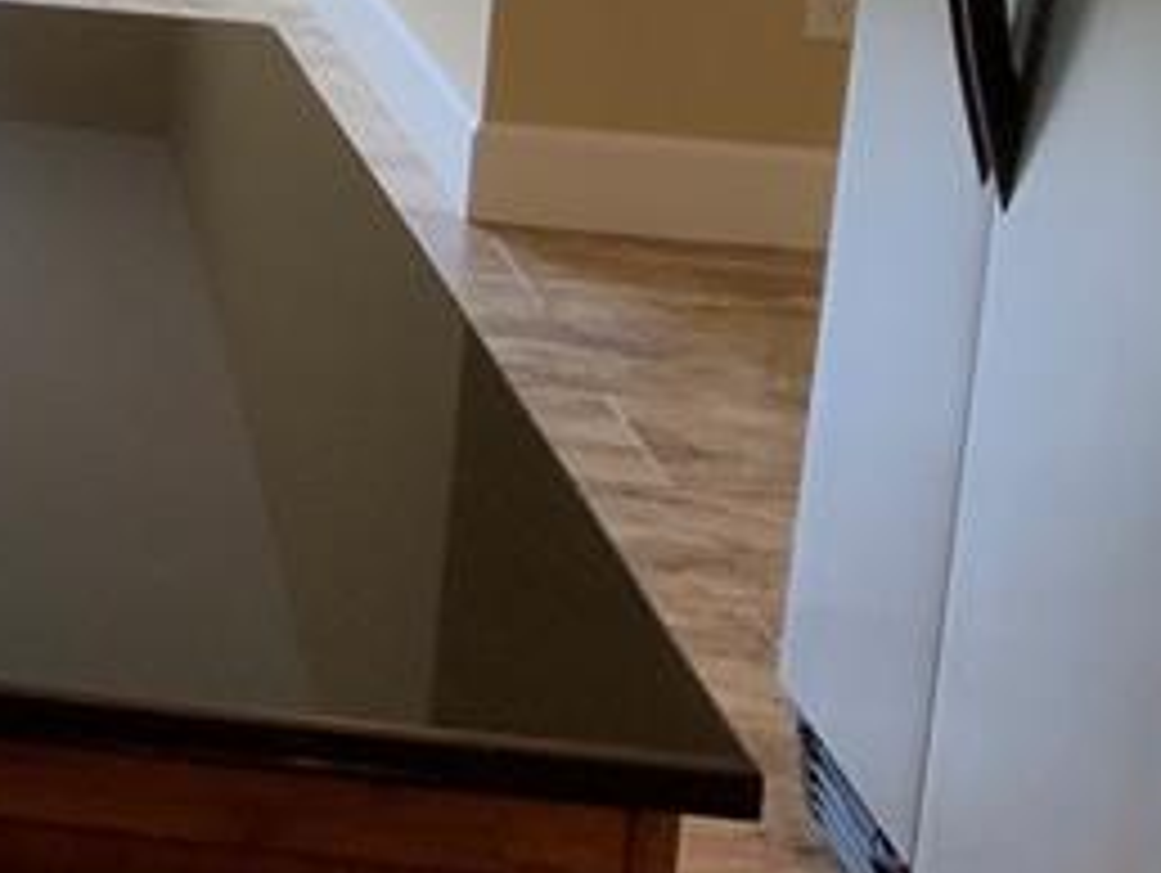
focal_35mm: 115
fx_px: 3861
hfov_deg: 14.4
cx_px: -1107
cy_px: -490
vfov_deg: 12.2
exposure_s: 1/120
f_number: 1.8
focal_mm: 3
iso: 64
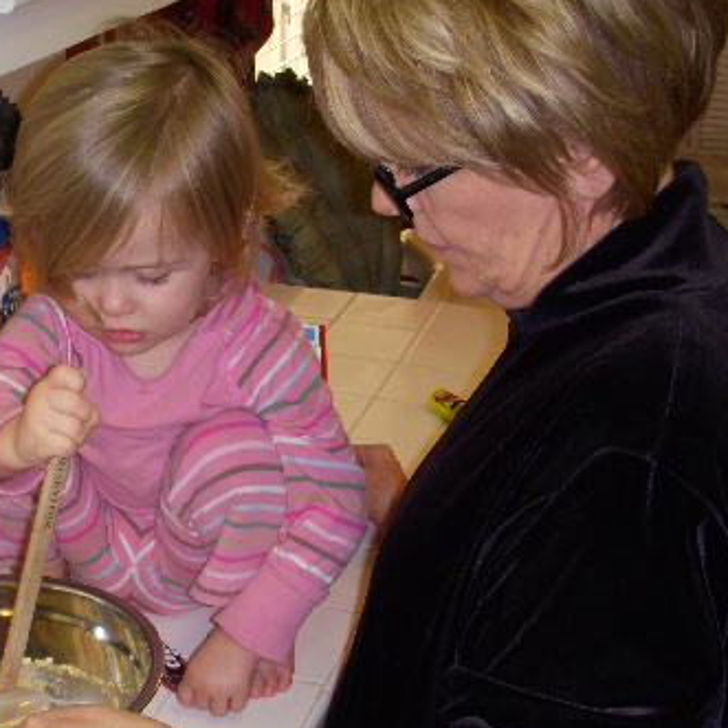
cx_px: 119
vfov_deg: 26.4
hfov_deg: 25.9
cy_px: 438
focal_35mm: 65
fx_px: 1547
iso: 100
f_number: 3.3
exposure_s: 1/30
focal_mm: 6.3
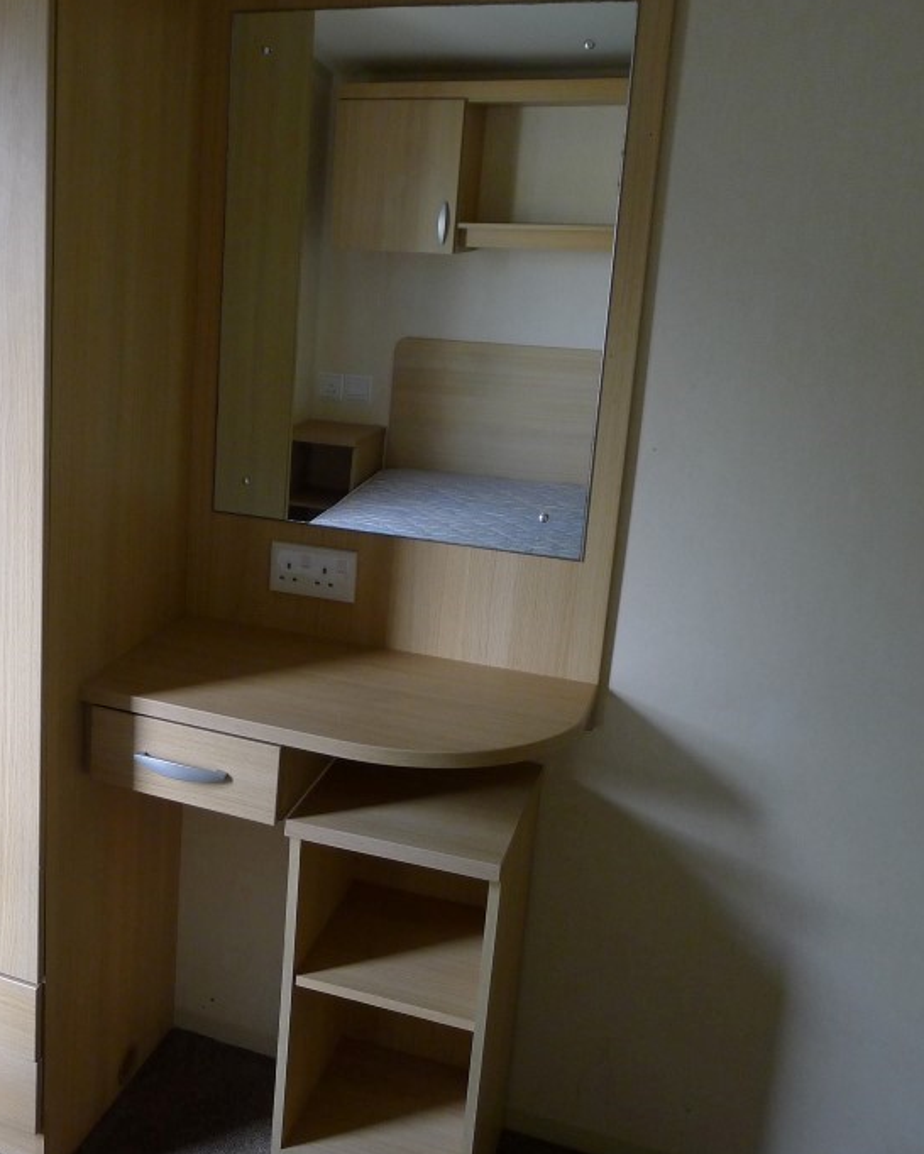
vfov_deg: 47.9
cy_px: 523
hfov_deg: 37.0
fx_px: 1298
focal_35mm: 38
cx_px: 116
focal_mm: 5.1
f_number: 2
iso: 200
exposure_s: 1/60
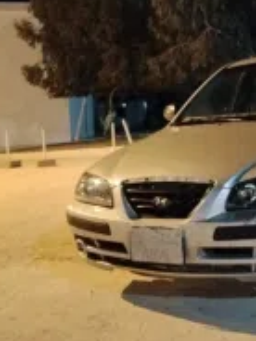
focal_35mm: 63
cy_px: 115
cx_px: 232
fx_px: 621
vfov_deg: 30.5
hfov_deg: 22.7
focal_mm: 4.22
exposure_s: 1/17
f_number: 1.8
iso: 1250
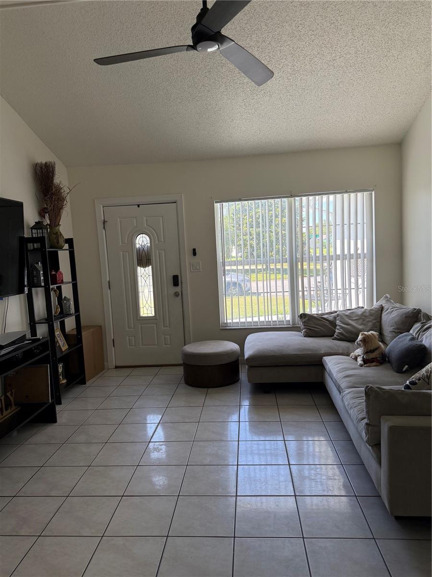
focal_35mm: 24
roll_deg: +3.1
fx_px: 399
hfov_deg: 56.8
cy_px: 288
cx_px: 216
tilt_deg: -5.5
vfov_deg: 71.6
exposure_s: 1/223
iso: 125
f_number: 1.78
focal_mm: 6.76
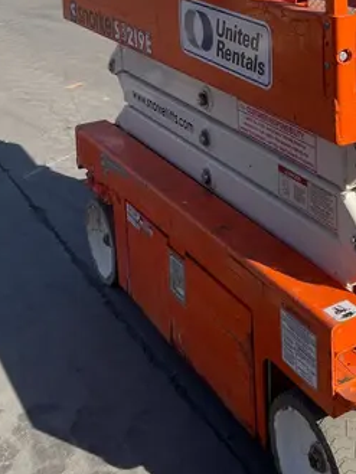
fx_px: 795
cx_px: 360
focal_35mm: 58
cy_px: 6
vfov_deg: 30.9
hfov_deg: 24.1
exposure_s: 1/3401
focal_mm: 4.2
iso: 32
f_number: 1.6
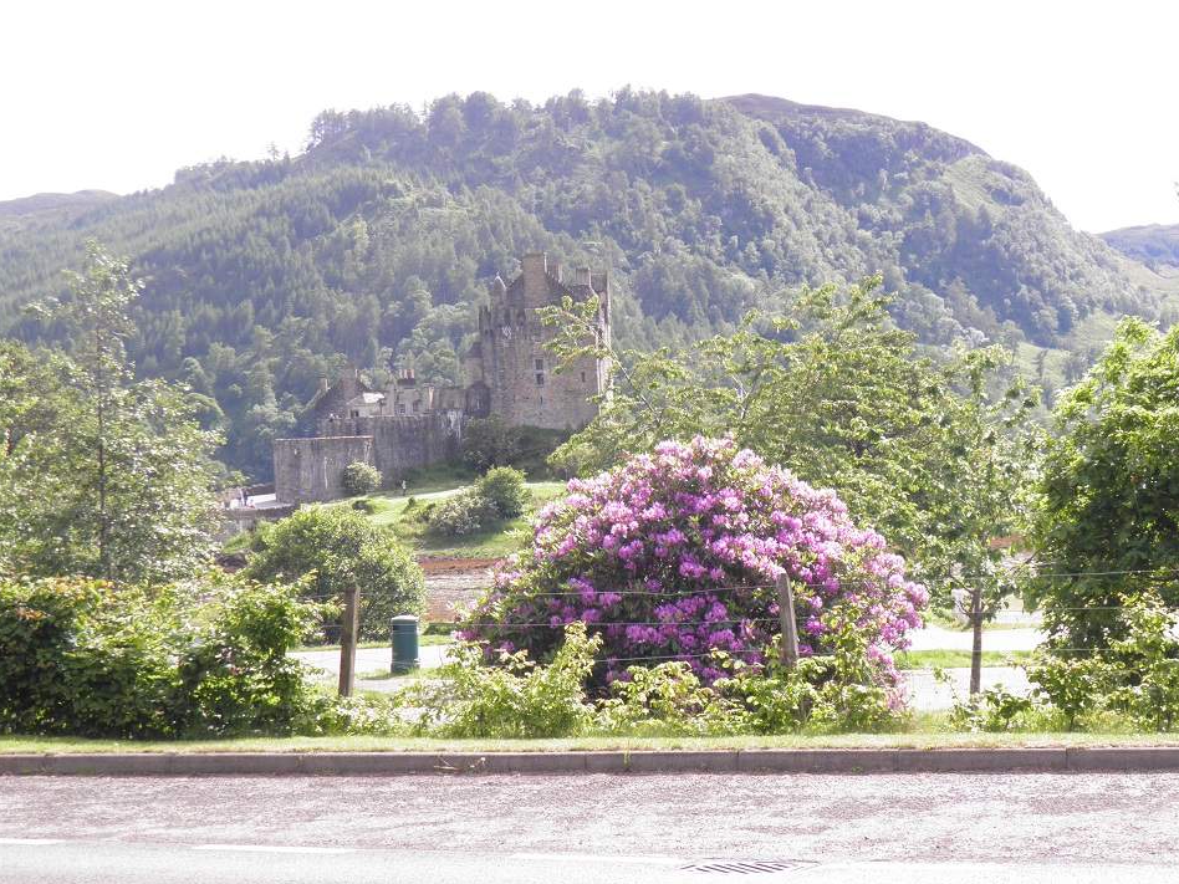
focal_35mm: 67
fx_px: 2282
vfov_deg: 21.9
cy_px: 409
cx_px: 613
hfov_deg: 29.0
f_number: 5.3
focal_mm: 11.2
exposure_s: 1/80
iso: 50
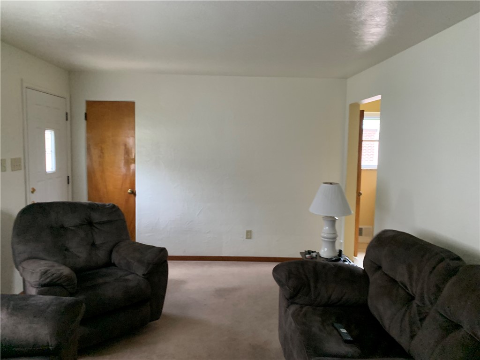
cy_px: 180
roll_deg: -2.5
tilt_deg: -2.4
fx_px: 361
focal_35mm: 26
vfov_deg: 53.1
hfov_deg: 67.3
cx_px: 240
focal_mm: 4.25
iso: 400
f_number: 1.8
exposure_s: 1/58
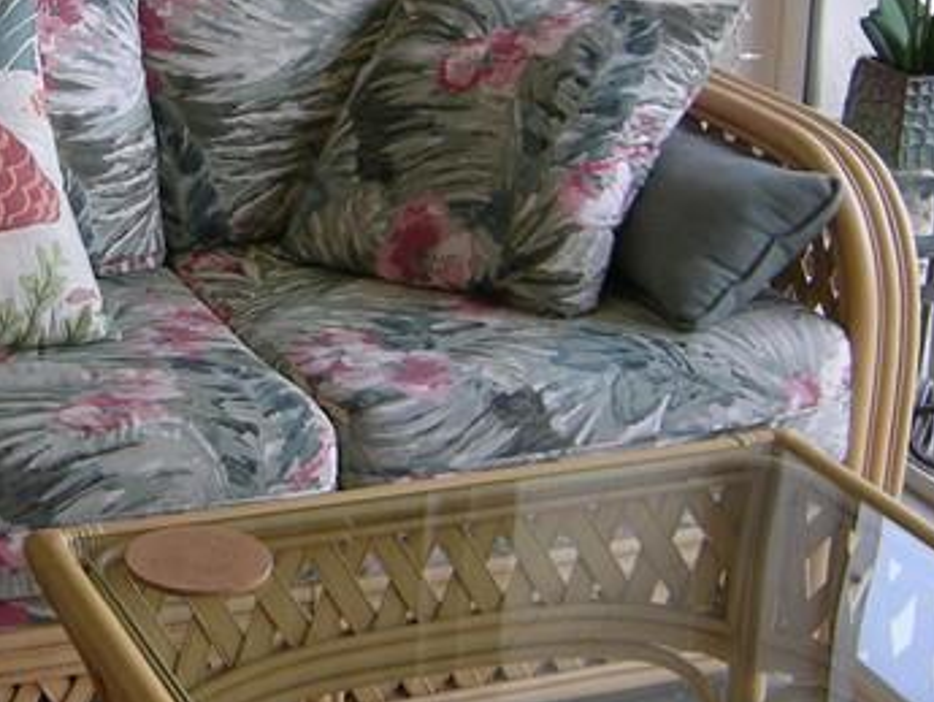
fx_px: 2240
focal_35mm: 83
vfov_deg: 17.6
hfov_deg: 22.5
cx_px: -27
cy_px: 146
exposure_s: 1/62
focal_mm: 4.7
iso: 64
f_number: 2.8
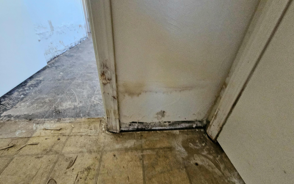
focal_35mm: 14
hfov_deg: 105.3
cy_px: 91
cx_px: 147
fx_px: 112
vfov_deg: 78.6
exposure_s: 1/30
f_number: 2.2
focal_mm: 2.2
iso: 500
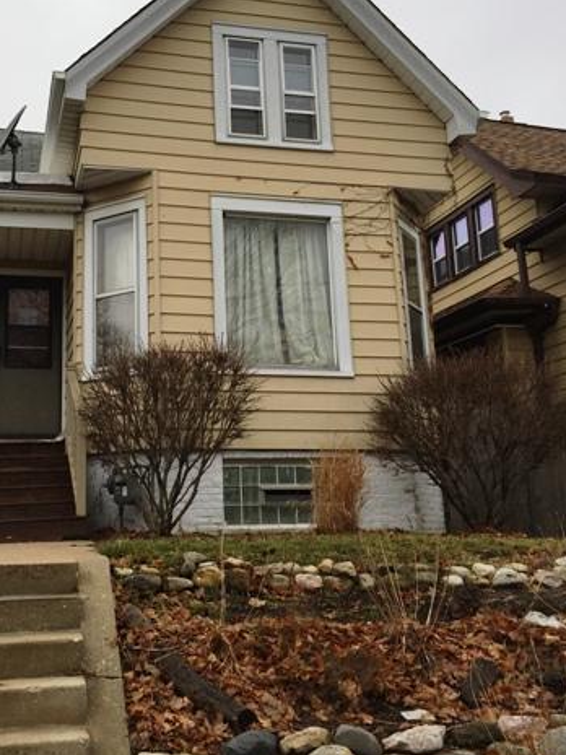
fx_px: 872
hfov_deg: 35.5
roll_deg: +1.4
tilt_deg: +14.7
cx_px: 181
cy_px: 332
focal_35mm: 40
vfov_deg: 46.7
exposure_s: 1/284
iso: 32
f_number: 2.2
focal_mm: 4.15
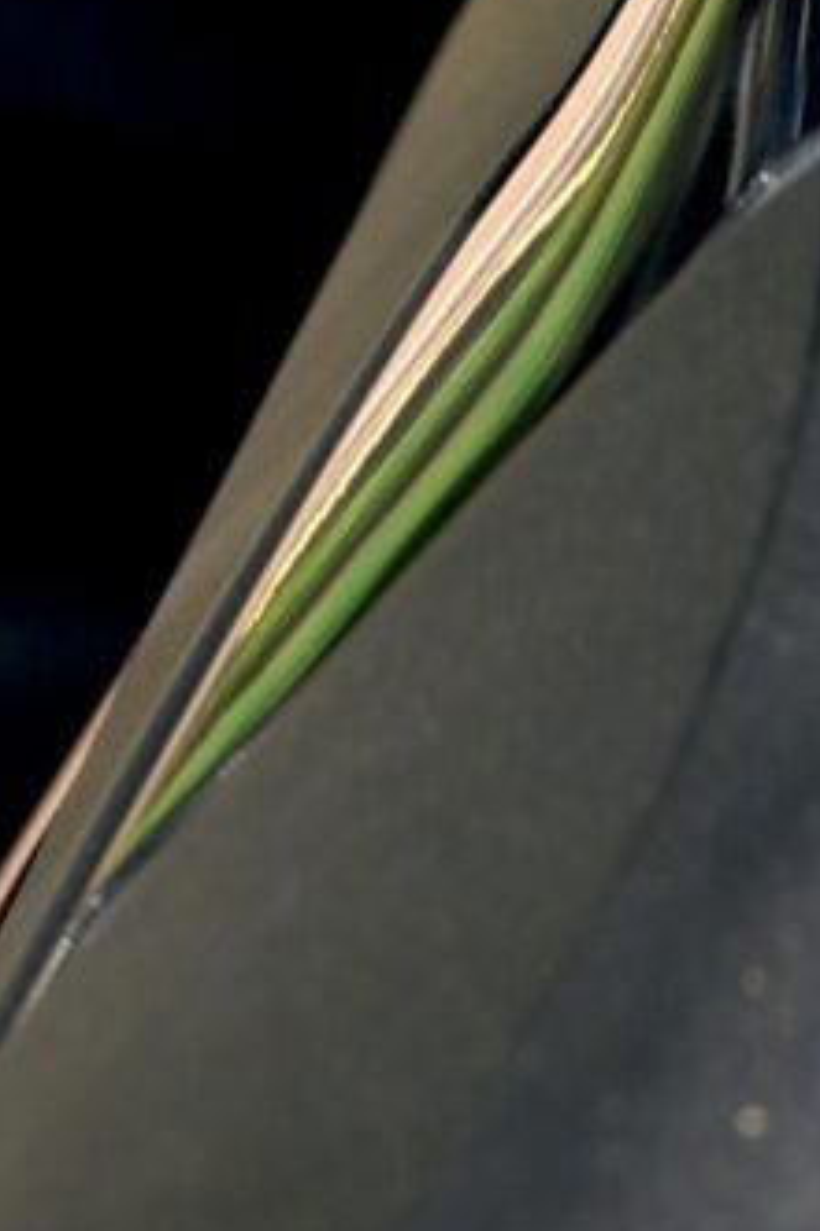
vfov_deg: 4.7
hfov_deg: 3.2
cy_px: -2369
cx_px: 2039
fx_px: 14501
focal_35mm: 424
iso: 100
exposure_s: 1/80
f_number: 4.5
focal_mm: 55
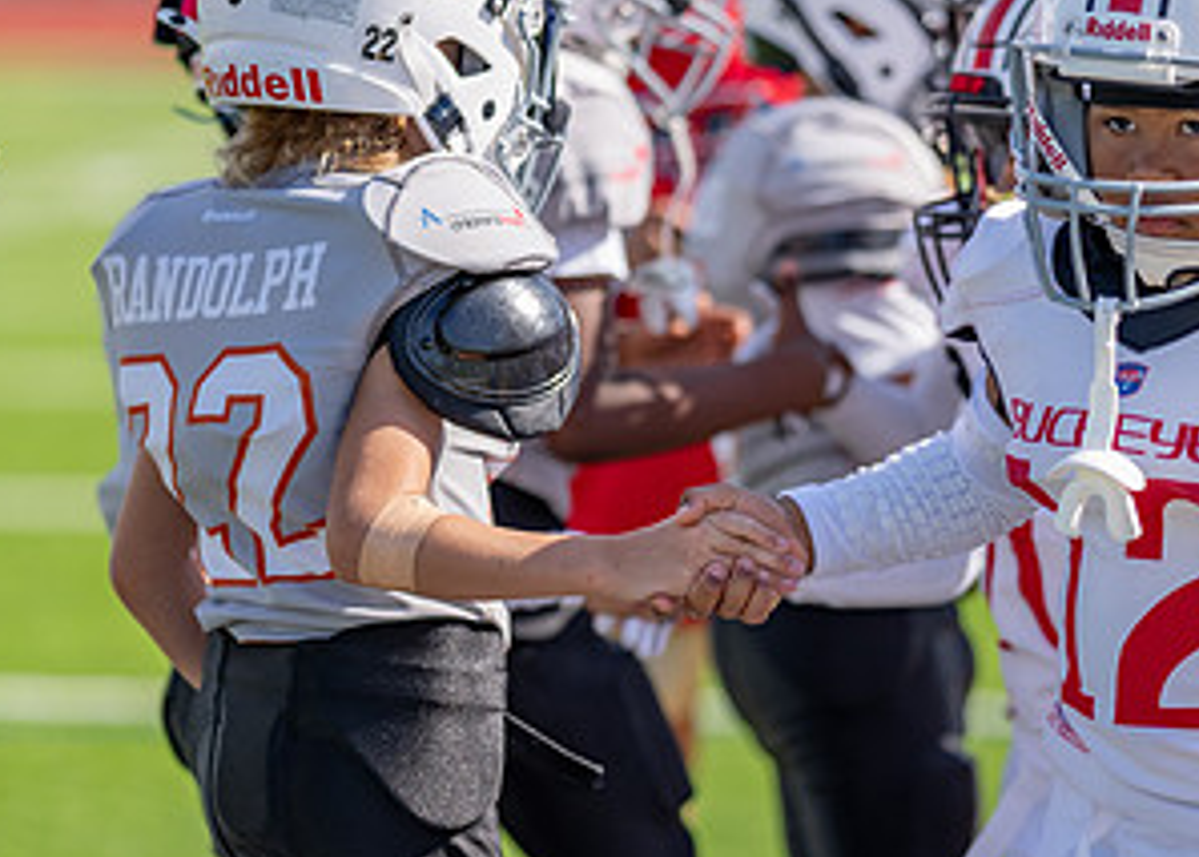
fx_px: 9367
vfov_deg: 5.2
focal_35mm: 275
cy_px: 491
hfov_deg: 7.3
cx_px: 724
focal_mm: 135
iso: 100
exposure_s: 1/3200
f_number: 1.8
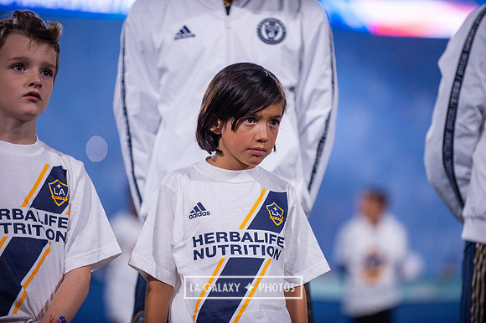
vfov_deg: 8.1
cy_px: 162
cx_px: 243
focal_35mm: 170
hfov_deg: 12.1
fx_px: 2294
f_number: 2.8
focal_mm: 170
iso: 1600
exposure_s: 1/2500
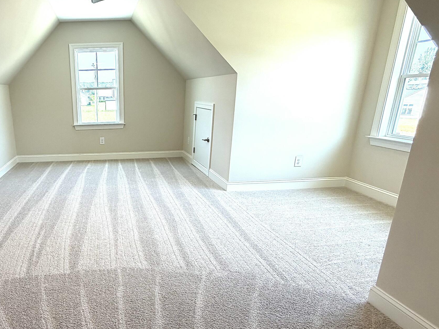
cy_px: 190
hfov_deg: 65.1
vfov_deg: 54.6
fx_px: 317
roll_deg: +1.8
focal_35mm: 25
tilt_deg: -17.7
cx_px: 108
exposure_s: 1/120
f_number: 2.2
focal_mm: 2.22
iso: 64
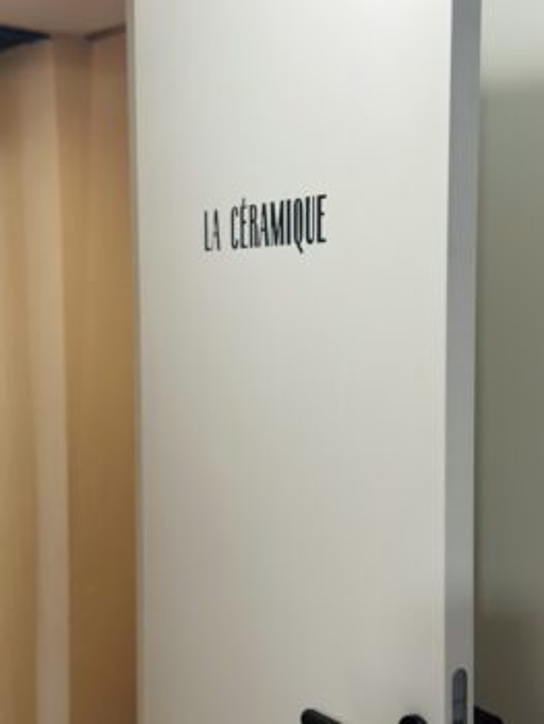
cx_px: 272
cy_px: 362
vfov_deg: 39.6
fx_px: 1005
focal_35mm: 48
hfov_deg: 30.3
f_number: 1.78
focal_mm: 6.86
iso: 80
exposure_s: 1/50
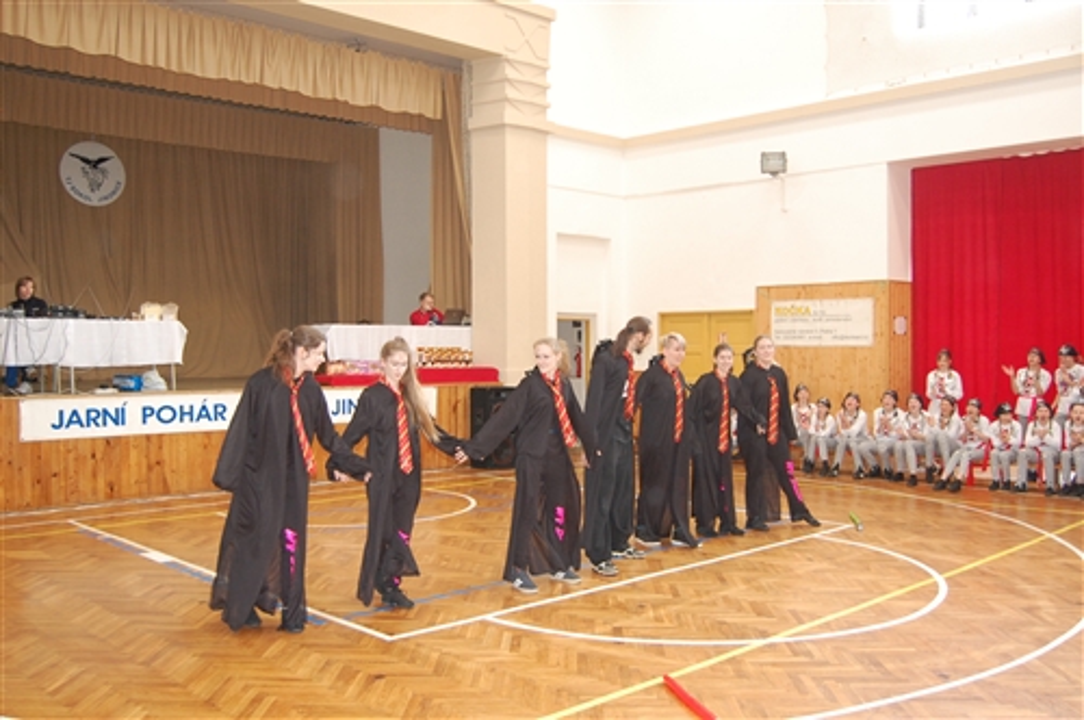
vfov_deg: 39.9
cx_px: 542
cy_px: 360
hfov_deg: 57.3
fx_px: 992
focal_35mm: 33
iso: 900
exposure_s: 1/60
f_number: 3.8
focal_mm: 22
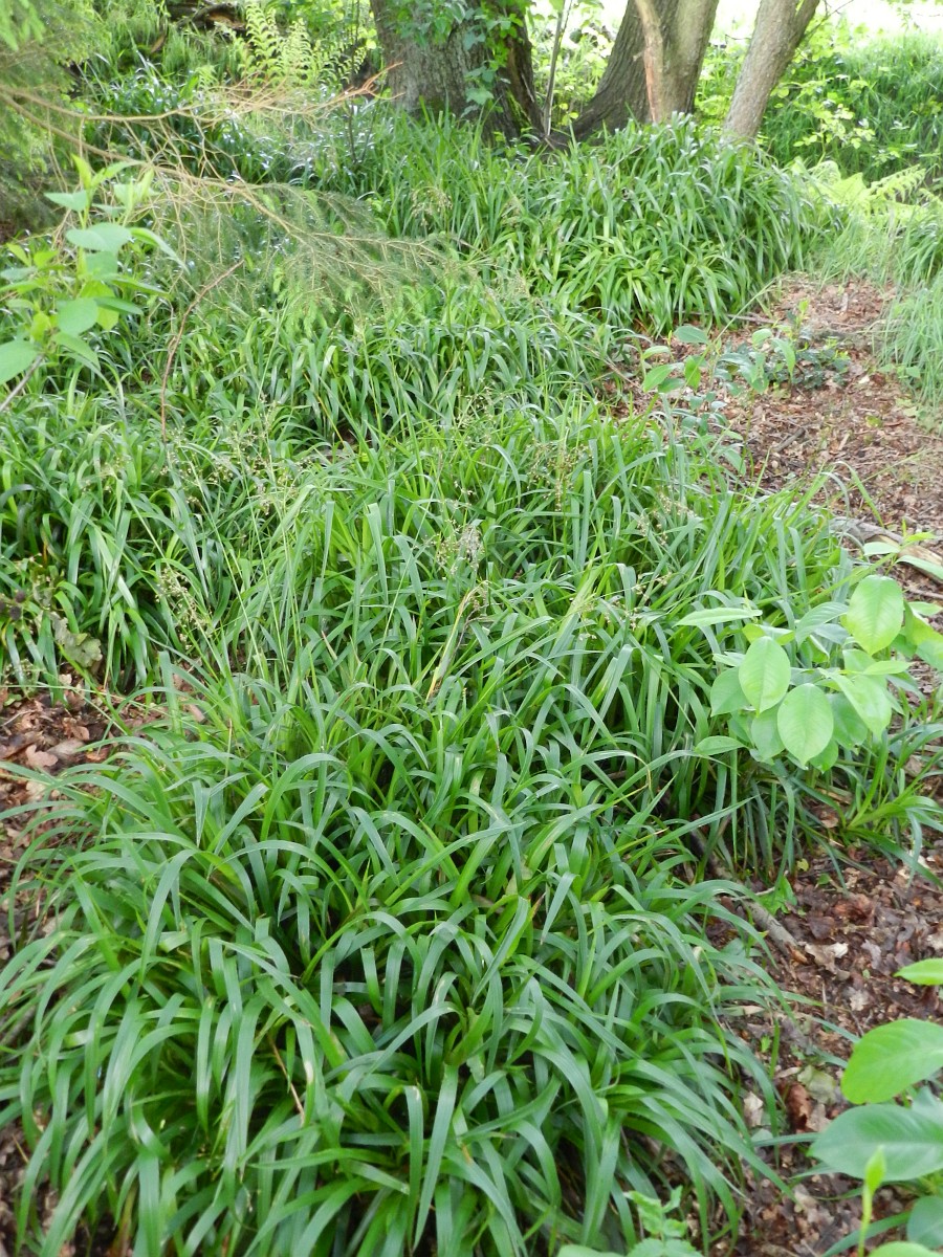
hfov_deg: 44.2
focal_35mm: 32
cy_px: 628
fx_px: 1162
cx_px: 472
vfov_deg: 56.8
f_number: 3.7
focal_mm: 5.6
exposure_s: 1/25
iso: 400
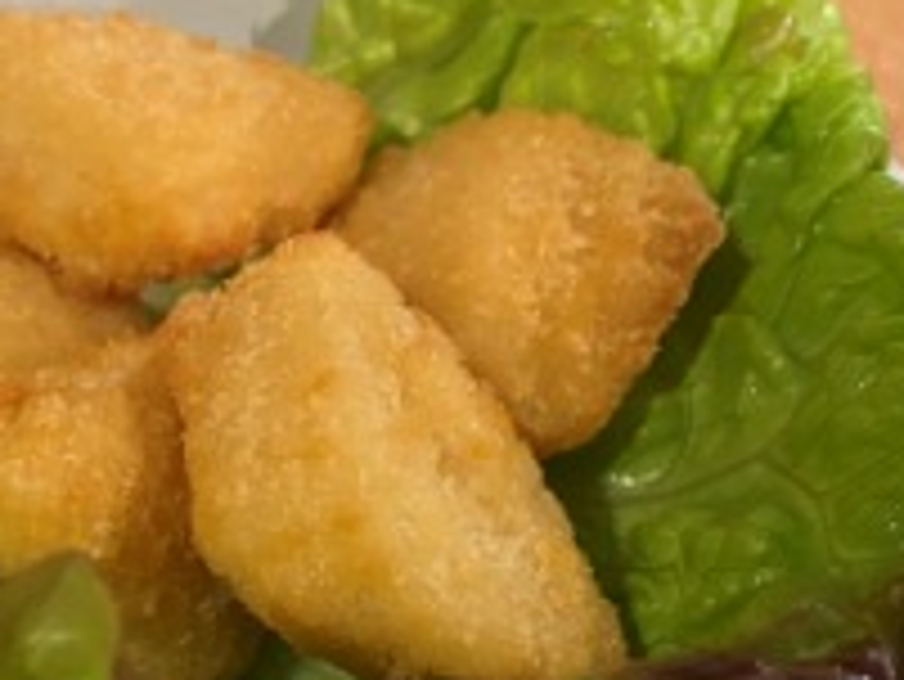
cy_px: 495
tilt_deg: -51.1
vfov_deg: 25.0
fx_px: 1516
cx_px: 216
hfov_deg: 32.5
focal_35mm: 58
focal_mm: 4.25
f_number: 1.8
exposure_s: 1/51
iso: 500
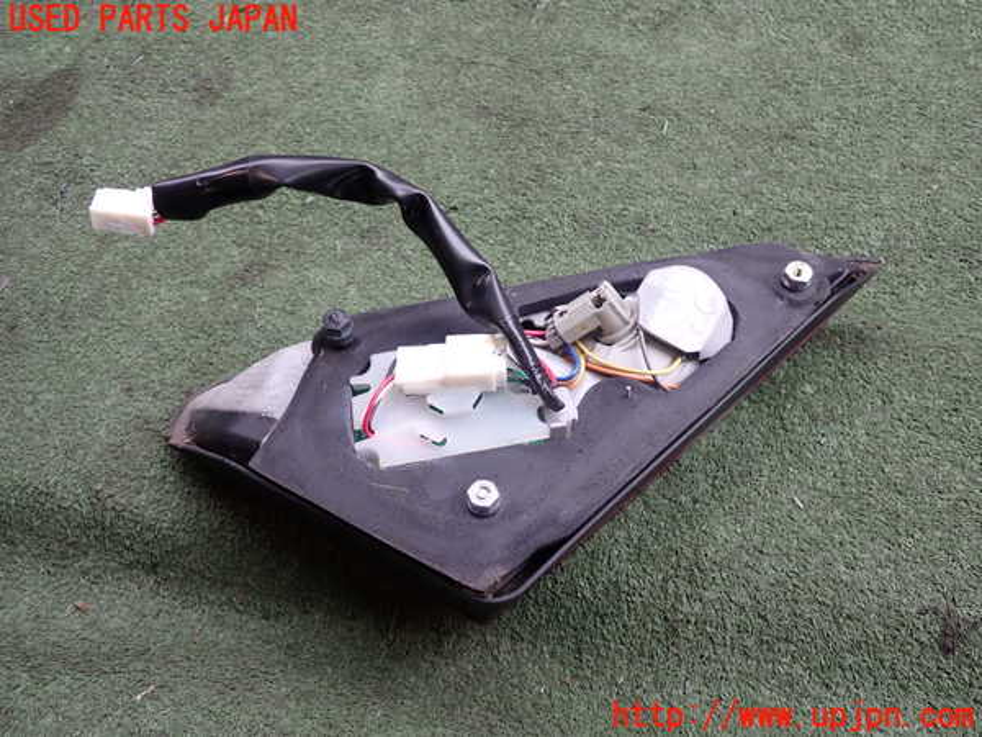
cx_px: 491
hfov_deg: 60.0
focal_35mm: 30
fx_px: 851
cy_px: 368
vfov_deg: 46.8
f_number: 2.3
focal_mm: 5.4
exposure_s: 1/125
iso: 160
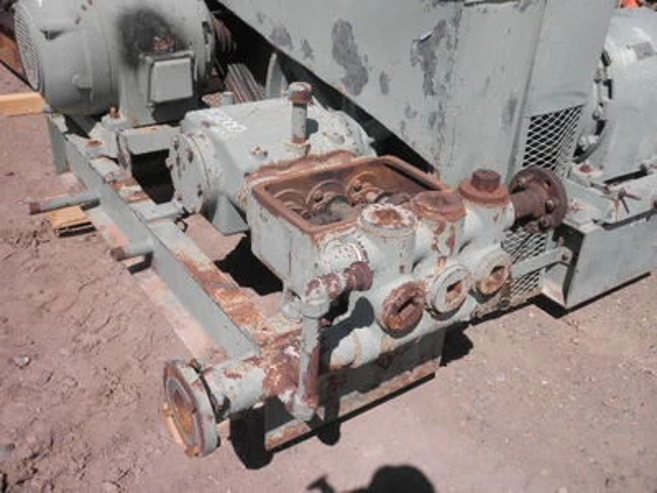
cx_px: 328
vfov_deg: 40.7
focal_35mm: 35
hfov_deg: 52.6
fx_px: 664
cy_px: 246
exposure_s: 1/160
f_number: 9.1
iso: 64
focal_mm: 6.1
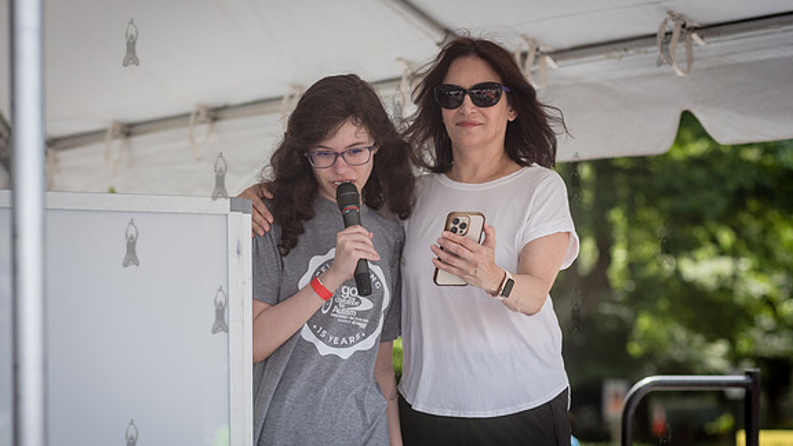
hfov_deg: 19.3
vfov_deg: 10.9
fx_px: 2333
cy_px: 242
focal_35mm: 111
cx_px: 397
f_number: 4.5
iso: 250
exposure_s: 1/500
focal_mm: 105
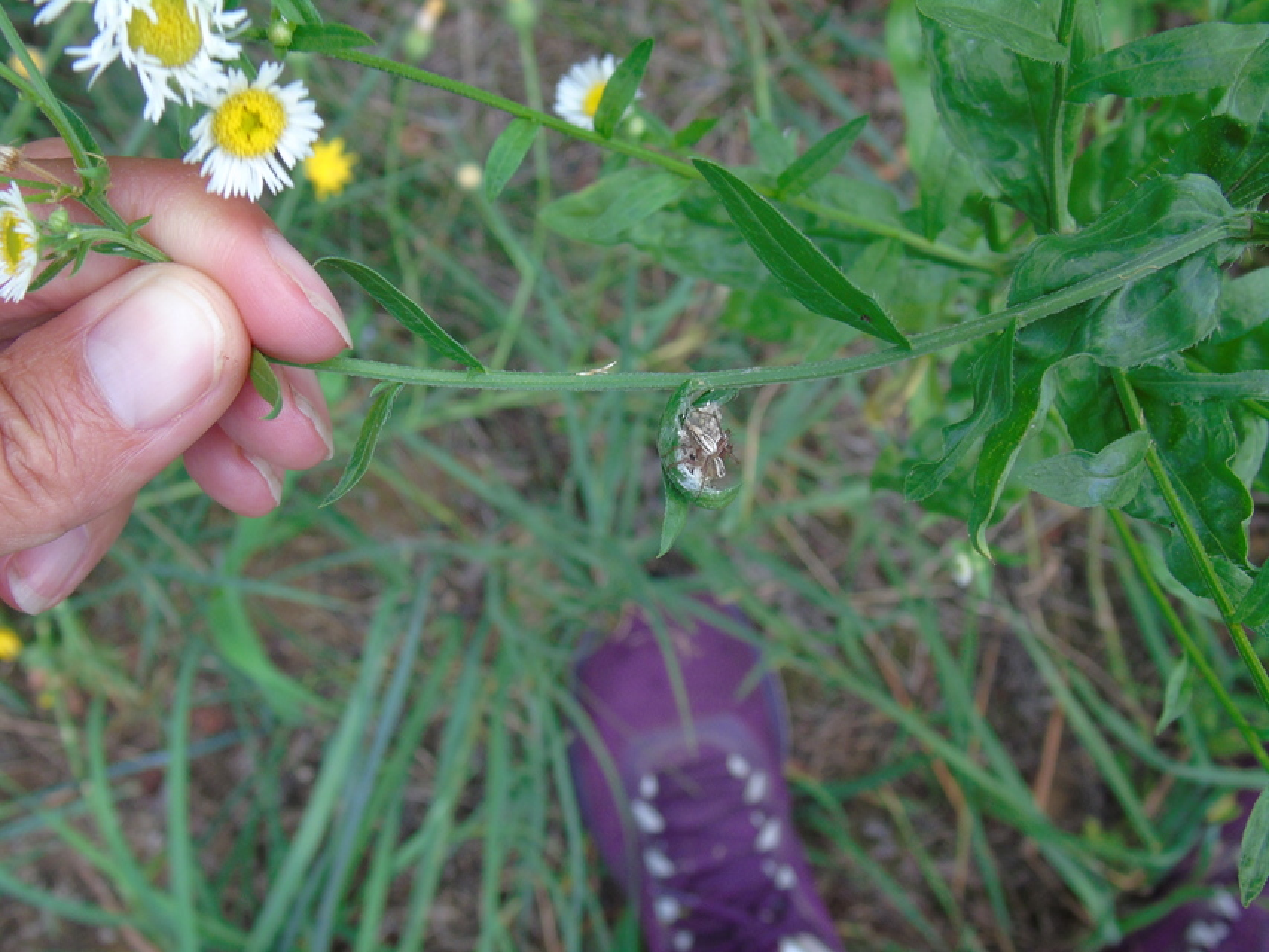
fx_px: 1687
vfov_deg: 31.5
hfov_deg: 41.2
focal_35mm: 46
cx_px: 634
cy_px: 476
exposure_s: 1/40
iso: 100
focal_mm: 8.2
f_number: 4.1
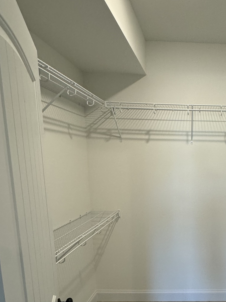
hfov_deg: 45.3
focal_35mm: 28
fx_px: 244
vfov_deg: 61.8
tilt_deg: -9.1
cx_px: 202
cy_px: 203
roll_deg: +0.2
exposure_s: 1/120
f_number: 2.2
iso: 250
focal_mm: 2.22
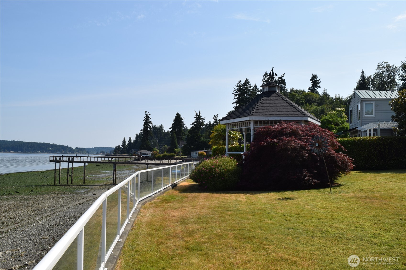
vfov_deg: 43.6
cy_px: 135
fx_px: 338
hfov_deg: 61.9
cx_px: 203
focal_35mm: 30
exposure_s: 1/200
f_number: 11
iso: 100
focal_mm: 20
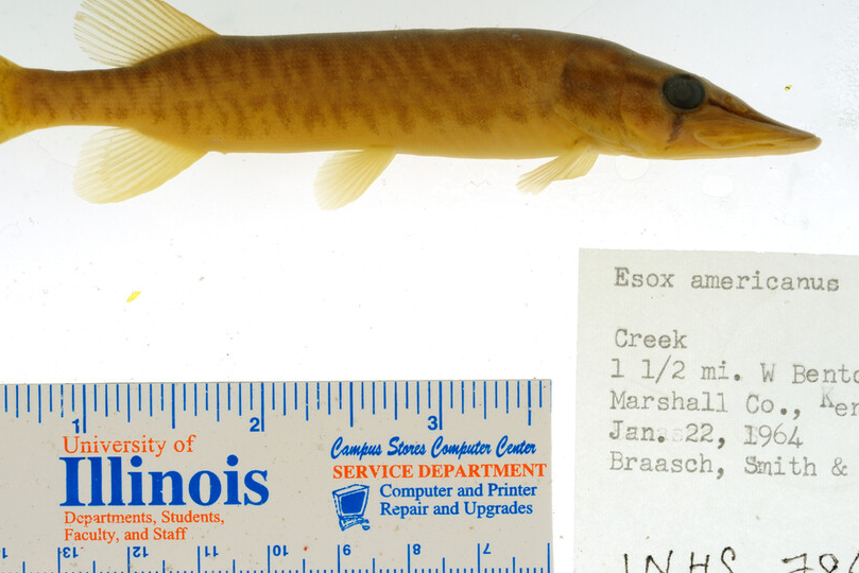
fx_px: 2124
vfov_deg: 15.4
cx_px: 471
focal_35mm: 89
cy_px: 276
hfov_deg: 22.9
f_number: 10
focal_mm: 60
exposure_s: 1/200
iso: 100
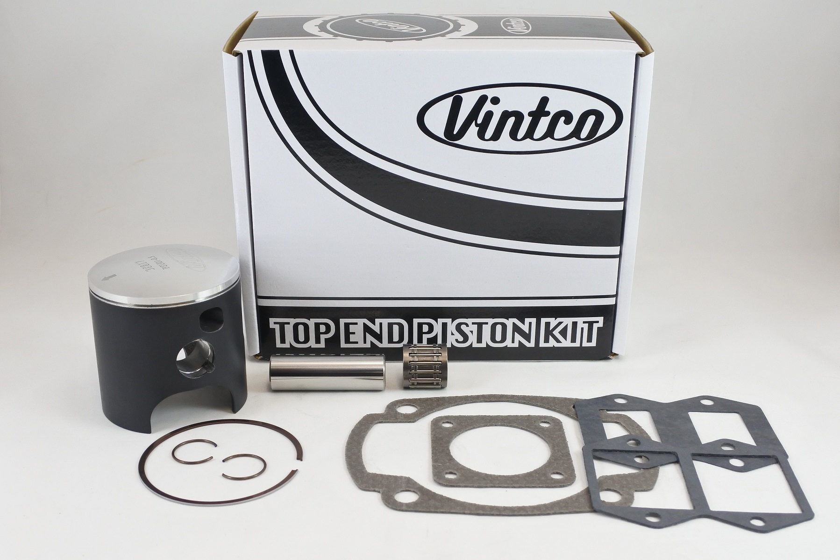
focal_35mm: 34
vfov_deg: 38.9
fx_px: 793
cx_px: 420
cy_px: 280
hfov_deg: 55.8
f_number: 3.8
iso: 400
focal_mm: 12.6
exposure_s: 1/125
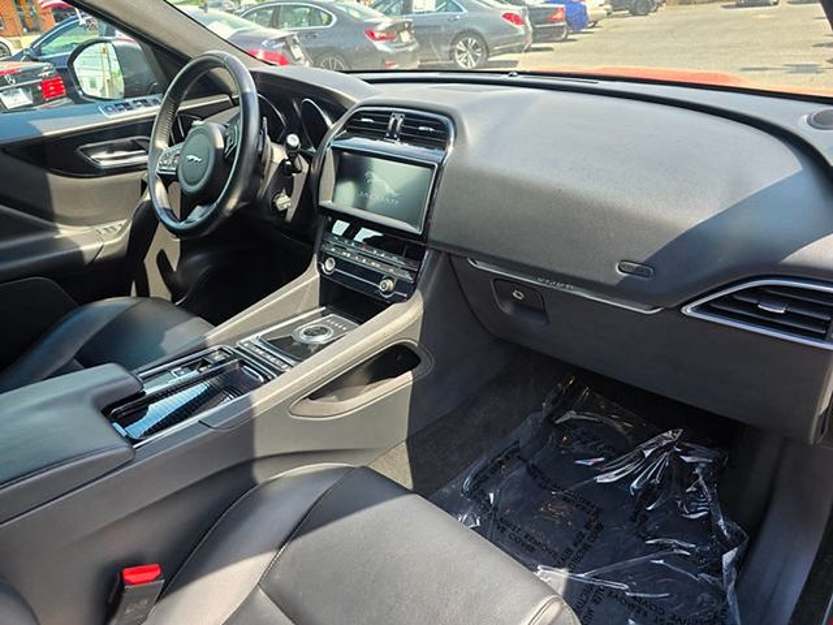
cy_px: 312
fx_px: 553
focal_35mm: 23
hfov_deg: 73.9
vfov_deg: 58.9
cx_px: 416
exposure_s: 1/180
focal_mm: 6.3
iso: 20
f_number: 1.7
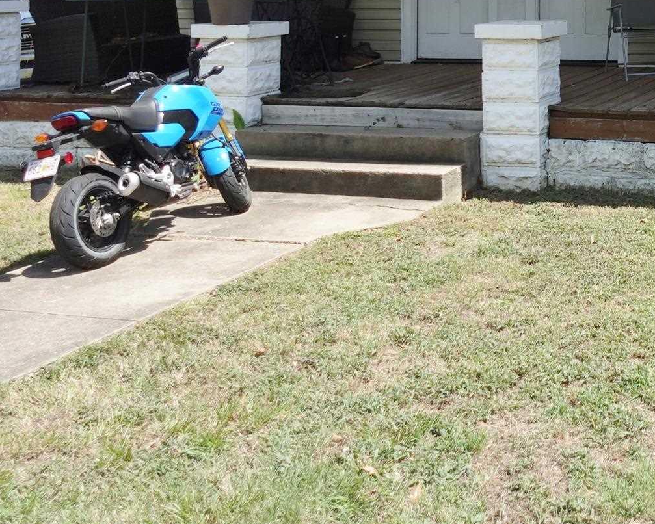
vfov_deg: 27.1
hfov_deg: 33.4
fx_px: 989
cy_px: -60
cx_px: 660
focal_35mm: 51
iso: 125
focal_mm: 7.6
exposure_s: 1/2500
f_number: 2
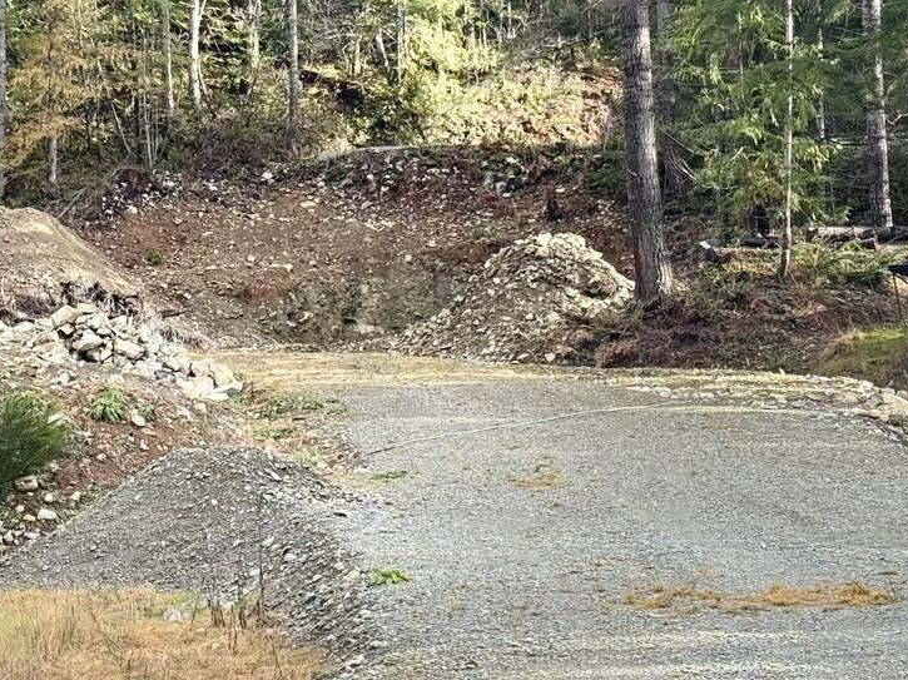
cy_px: 219
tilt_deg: +5.0
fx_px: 2779
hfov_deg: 18.3
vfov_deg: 13.9
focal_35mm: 106
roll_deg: +1.1
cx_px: 113
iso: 64
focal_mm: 6.76
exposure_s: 1/715
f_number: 1.78
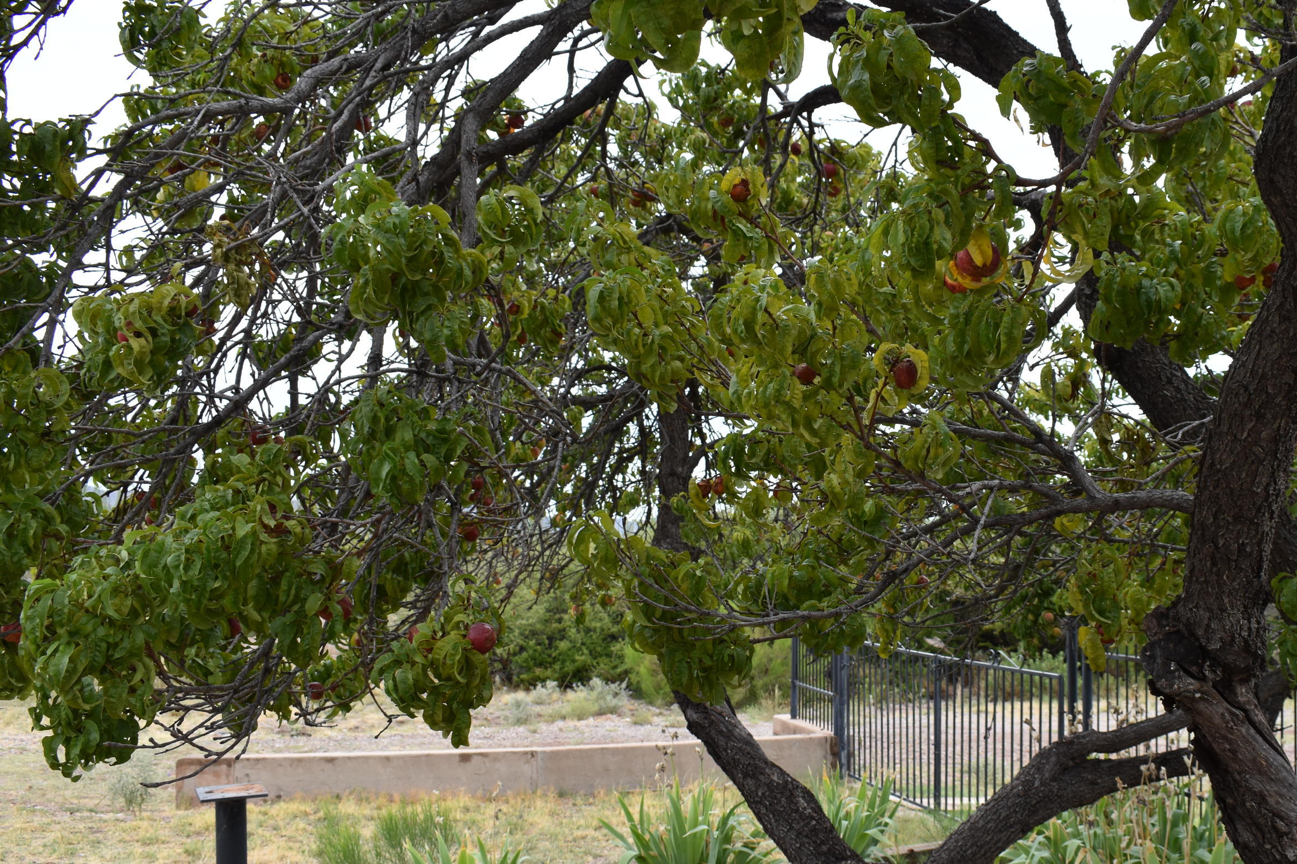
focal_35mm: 42
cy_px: 493
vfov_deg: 31.8
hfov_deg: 45.9
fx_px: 1513
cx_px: 823
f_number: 7.1
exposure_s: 1/250
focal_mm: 22
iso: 200
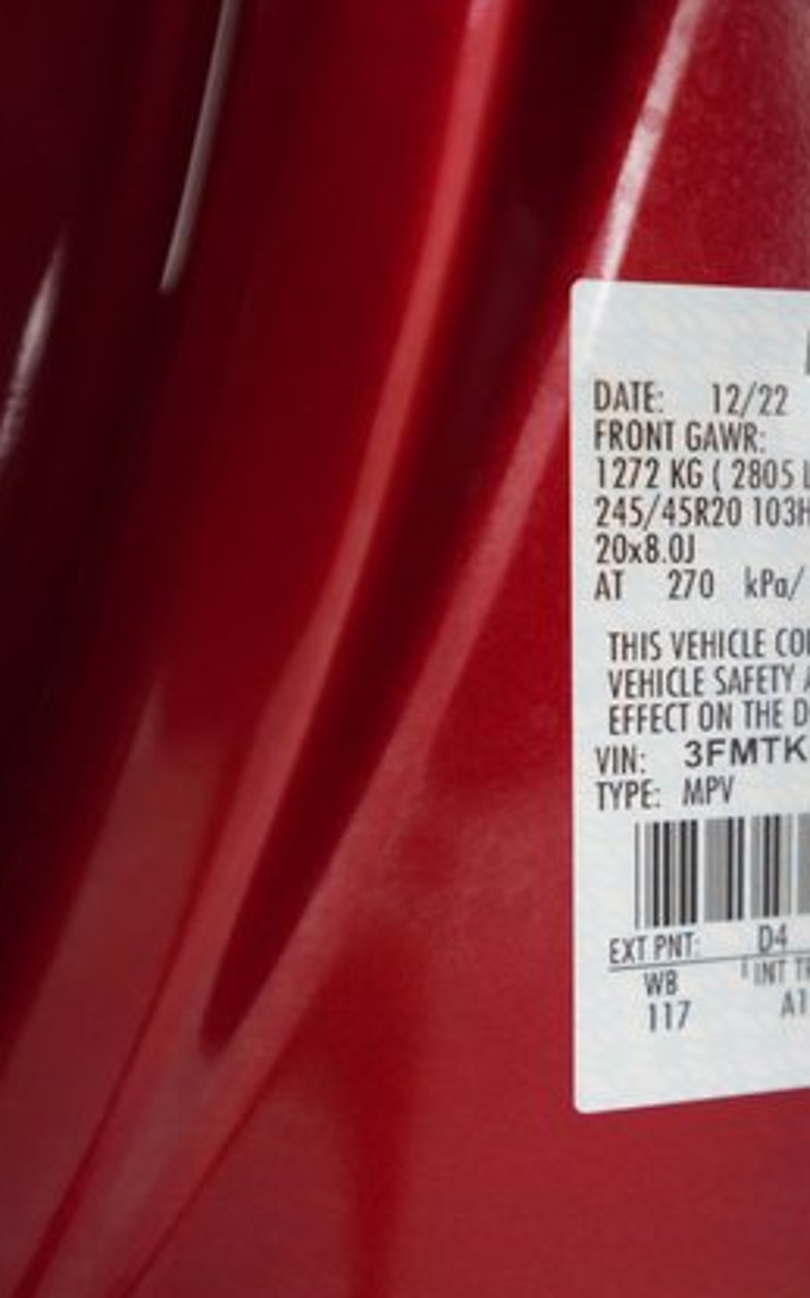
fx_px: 1556
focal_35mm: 44
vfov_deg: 45.3
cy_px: 654
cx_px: 879
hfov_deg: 26.9
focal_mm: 28
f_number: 2.8
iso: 3200
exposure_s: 1/100
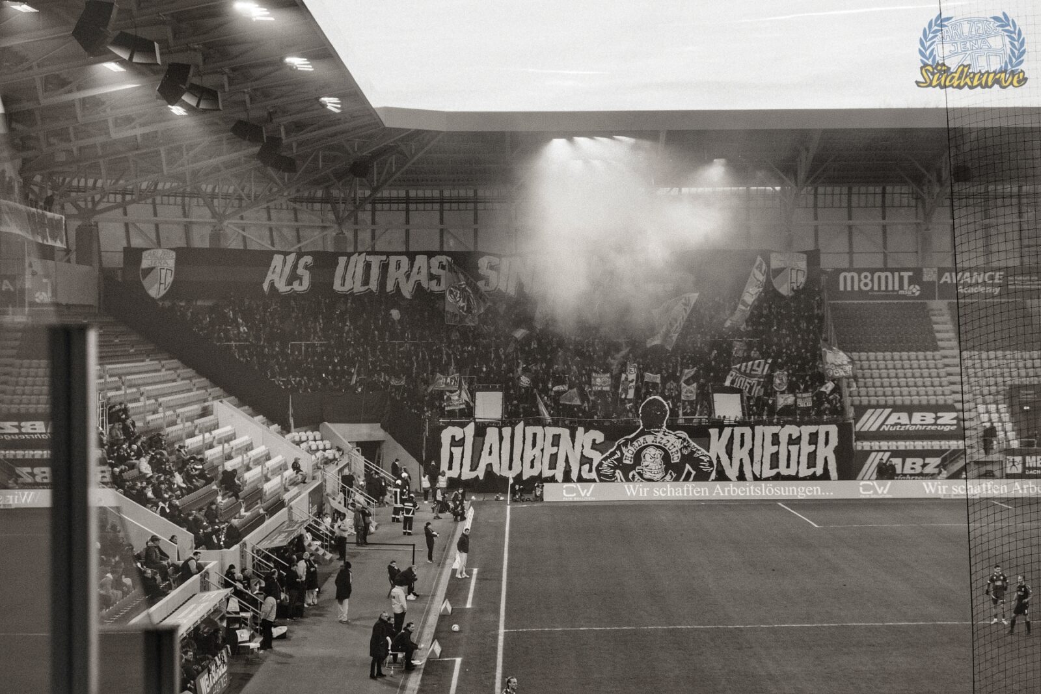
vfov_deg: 16.5
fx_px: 2400
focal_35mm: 83
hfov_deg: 24.5
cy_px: 347
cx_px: 520
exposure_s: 1/250
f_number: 4
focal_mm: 55
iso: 640
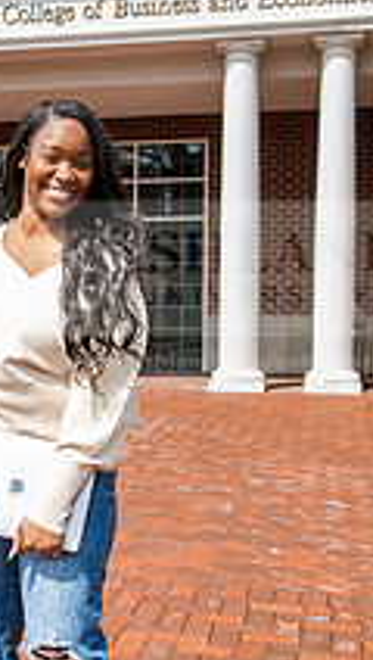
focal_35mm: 71
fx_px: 1242
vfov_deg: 29.6
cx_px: -3
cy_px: 395
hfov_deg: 16.7
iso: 200
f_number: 5.6
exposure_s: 1/500
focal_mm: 32
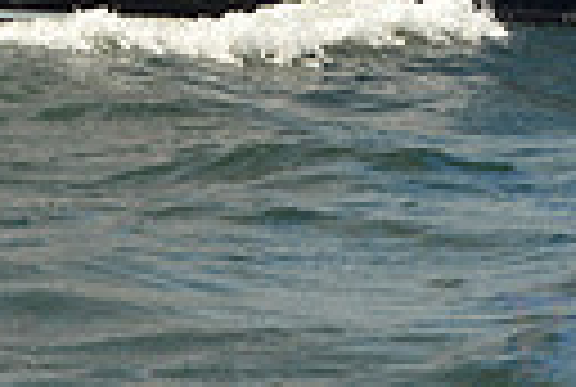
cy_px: -367
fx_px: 5068
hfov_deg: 6.5
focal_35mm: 316
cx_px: 274
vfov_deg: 4.3
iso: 200
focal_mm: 70
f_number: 7.1
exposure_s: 1/1250
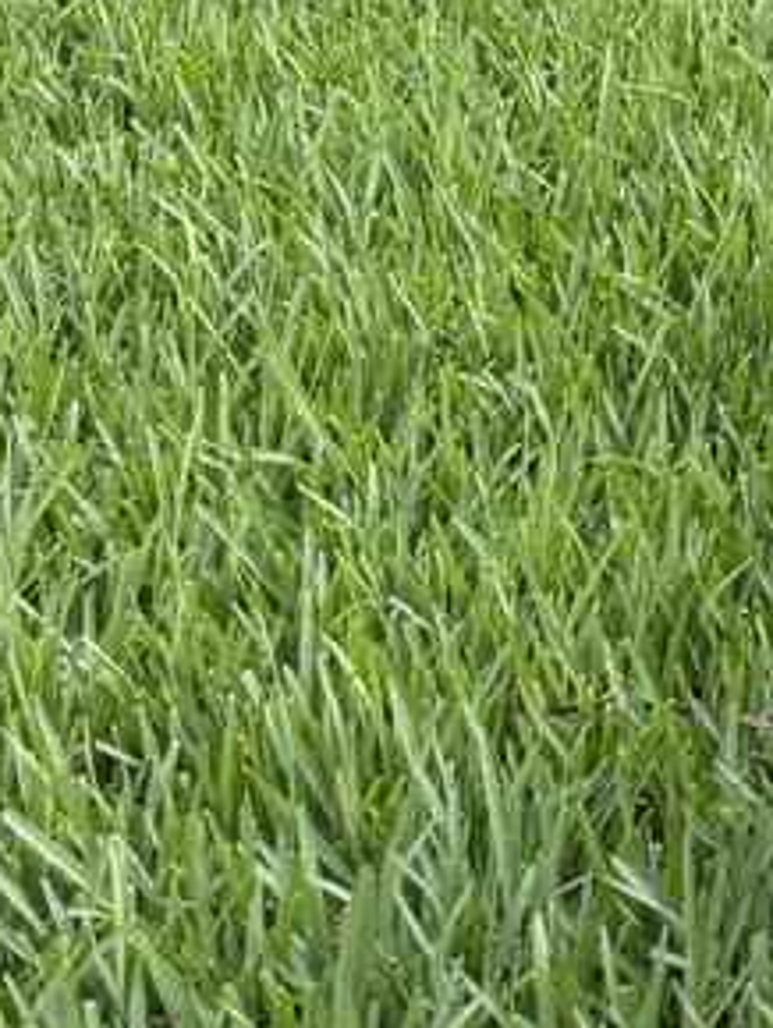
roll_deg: +2.6
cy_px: -1032
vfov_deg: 14.0
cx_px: 1585
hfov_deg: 11.2
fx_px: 3538
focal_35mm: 119
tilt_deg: -2.4
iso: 100
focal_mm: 6.76
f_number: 1.78
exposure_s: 1/1553
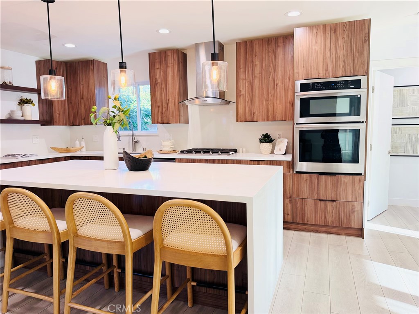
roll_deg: +0.6
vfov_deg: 56.8
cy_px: 157
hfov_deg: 71.6
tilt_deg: -5.8
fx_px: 291
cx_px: 210
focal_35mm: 24
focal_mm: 6.76
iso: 125
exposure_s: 1/120
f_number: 1.78
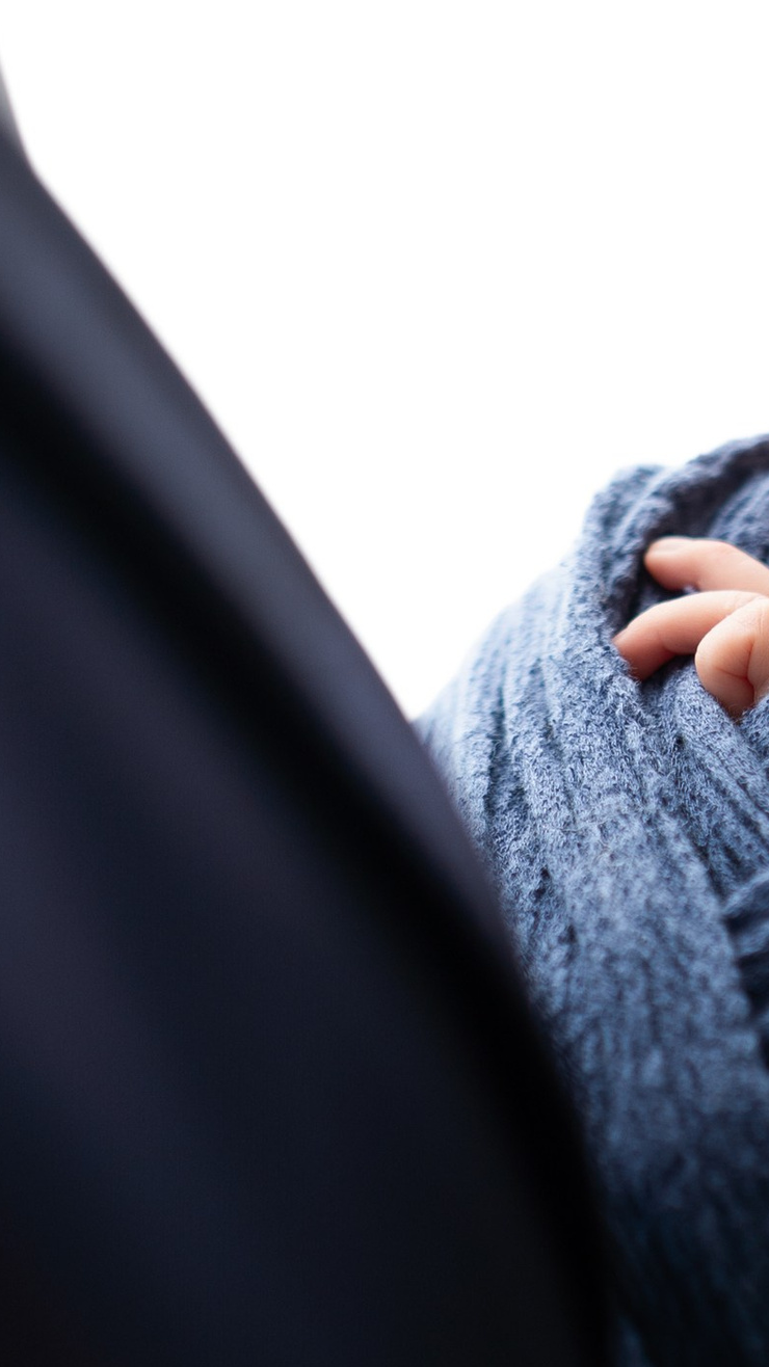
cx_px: 1116
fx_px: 3880
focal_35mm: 107
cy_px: 391
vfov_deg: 19.9
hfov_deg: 10.9
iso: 100
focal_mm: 35
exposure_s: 1/160
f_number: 2
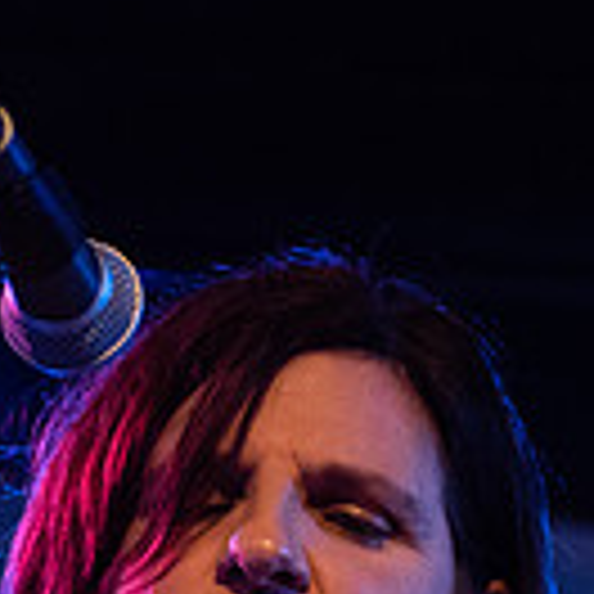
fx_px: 4834
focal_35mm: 249
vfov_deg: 7.0
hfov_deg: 7.0
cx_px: 186
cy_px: 772
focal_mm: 62
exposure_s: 1/200
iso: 2000
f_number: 3.2
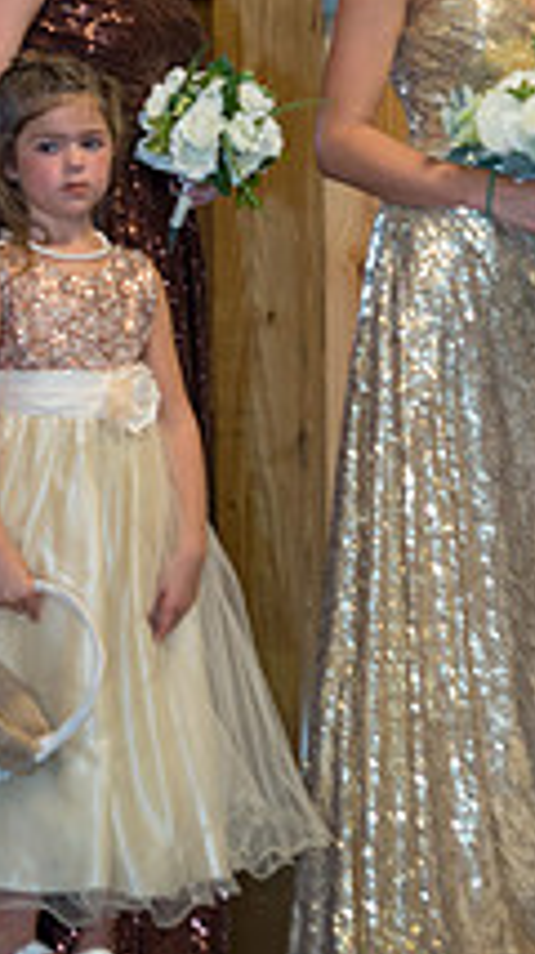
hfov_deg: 4.2
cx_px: 154
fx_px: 7230
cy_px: 281
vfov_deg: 7.5
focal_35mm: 286
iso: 1600
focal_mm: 130
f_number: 2.8
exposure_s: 1/160
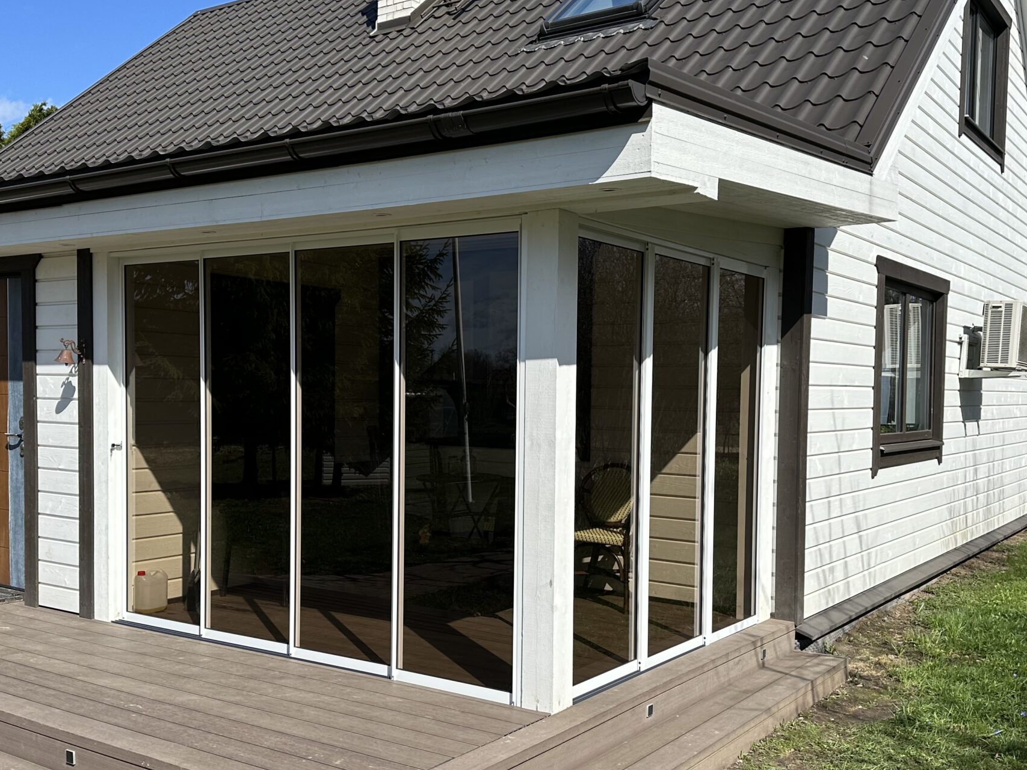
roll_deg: -0.4
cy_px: 433
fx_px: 1068
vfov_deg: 39.6
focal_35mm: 36
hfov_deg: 51.4
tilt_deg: -1.9
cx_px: 511
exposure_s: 1/5263
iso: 80
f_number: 1.78
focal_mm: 6.86
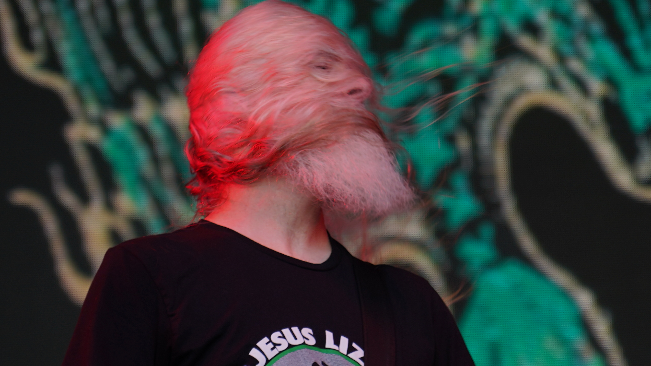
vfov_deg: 4.7
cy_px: 299
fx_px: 4471
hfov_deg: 8.3
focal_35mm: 259
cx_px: 335
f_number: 4
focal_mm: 105
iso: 100
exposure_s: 1/125
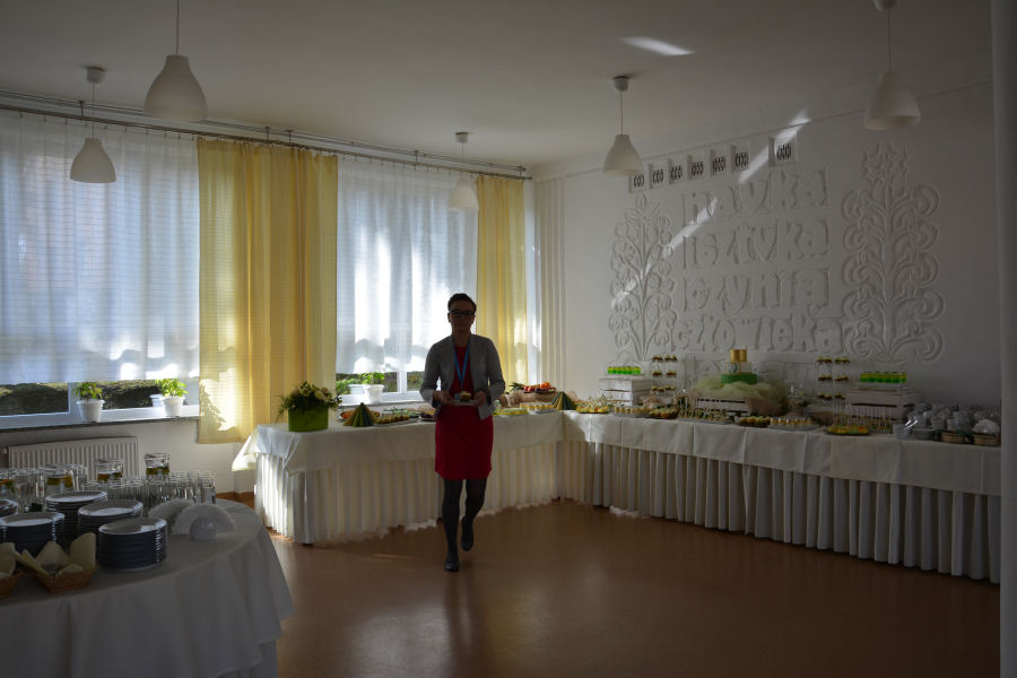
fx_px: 763
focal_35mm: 27
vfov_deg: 47.9
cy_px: 339
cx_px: 508
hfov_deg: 67.4
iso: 200
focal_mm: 18
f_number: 6.3
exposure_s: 1/200
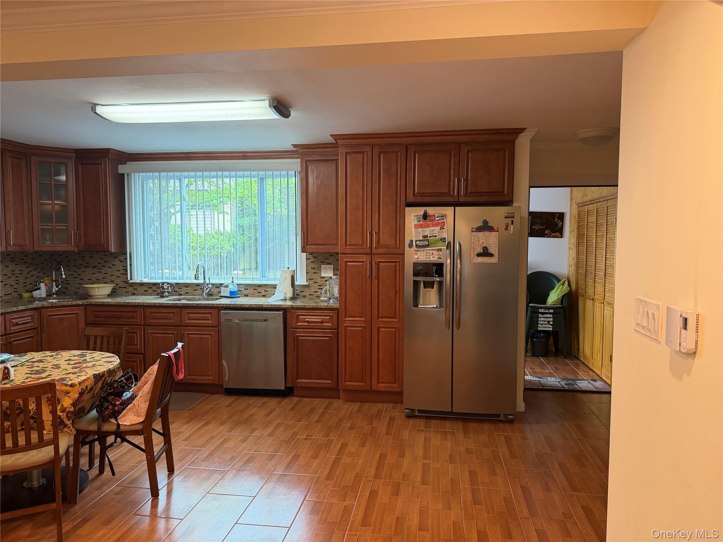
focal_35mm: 24
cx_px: 362
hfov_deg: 71.6
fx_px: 501
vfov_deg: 56.8
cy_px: 271
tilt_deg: -3.8
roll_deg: +0.0
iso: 250
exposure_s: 1/120
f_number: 1.78
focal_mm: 6.76
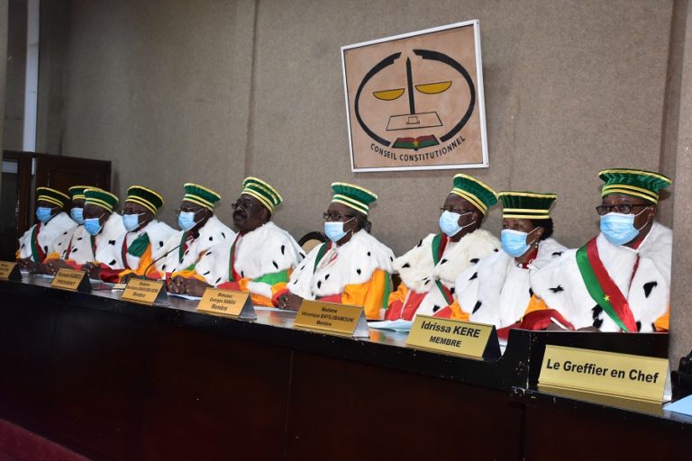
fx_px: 923
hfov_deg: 41.1
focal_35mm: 48
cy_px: 230
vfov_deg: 28.1
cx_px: 346
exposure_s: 1/125
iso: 800
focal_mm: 32
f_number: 4
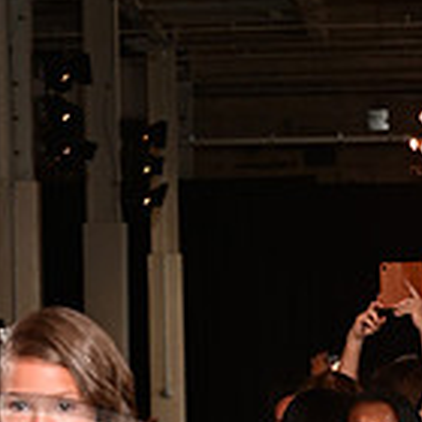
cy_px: 784
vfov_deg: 6.9
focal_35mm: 246
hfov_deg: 7.1
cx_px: -3
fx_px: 3393
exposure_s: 1/125
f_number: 6.3
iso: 1000
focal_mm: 70
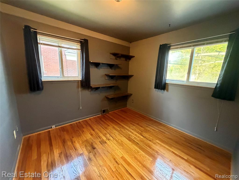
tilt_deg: -10.2
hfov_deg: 102.1
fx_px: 97
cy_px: 90
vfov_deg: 85.7
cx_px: 120
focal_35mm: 14
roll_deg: -2.8
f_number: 2.2
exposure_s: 1/60
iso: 800
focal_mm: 2.22
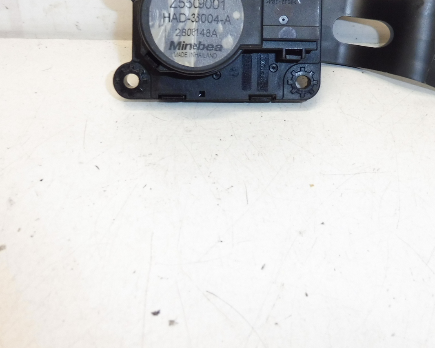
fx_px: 579
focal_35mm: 45
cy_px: 49
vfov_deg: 32.1
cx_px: 273
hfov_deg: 40.9
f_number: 3.5
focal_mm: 4.3
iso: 200
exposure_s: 1/60
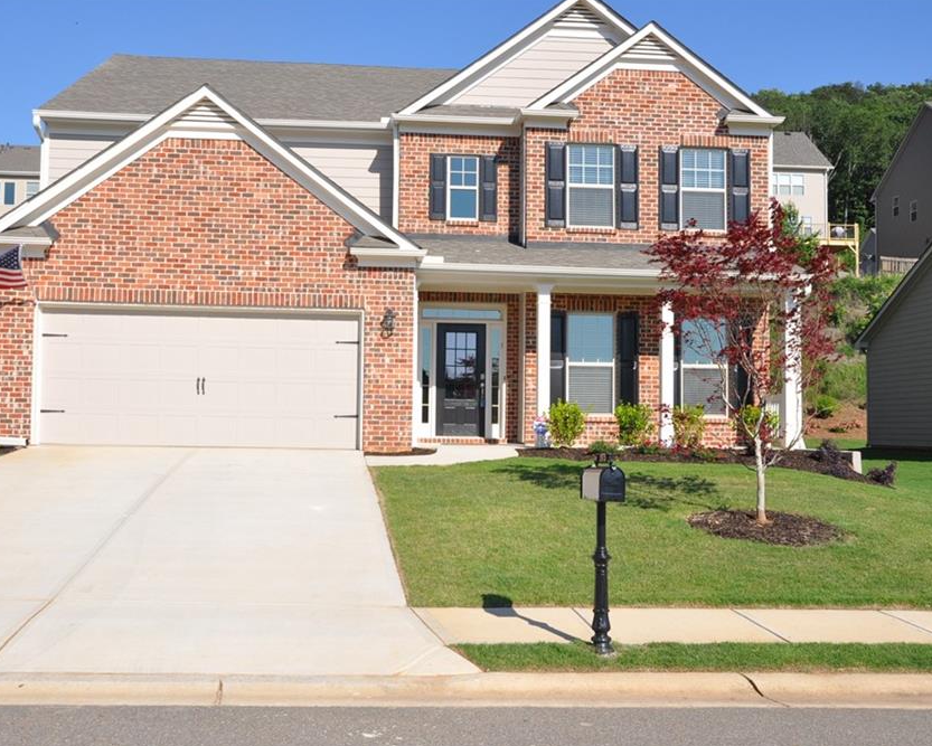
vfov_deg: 39.2
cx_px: 434
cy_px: 372
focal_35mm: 38
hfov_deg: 47.9
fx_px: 1049
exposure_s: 1/500
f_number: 11
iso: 320
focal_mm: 22
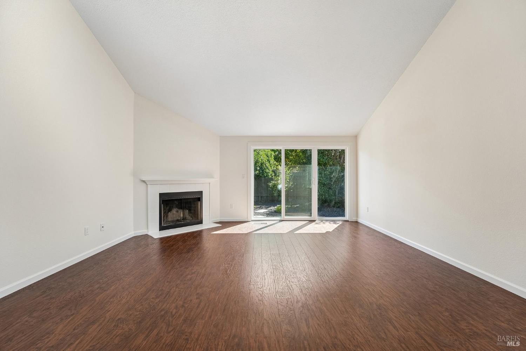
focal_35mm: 14
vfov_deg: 81.2
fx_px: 204
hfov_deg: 104.3
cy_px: 176
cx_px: 263
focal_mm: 14
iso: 640
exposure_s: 1/50
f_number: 8
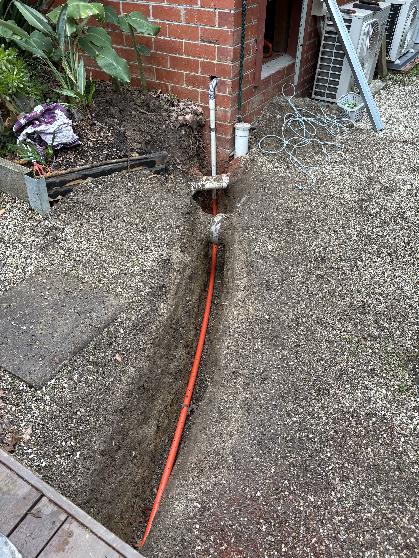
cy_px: 279
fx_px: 420
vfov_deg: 67.3
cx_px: 210
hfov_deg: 53.1
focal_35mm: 26
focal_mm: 5.96
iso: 125
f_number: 1.6
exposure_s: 1/122
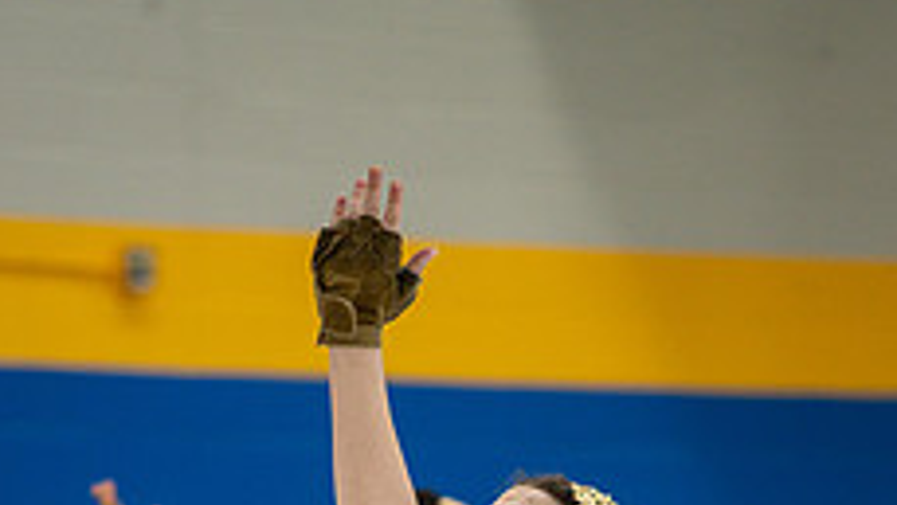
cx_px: 454
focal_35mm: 412
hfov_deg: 5.2
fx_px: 9803
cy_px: 853
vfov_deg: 2.9
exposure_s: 1/500
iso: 2500
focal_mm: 200
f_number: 4
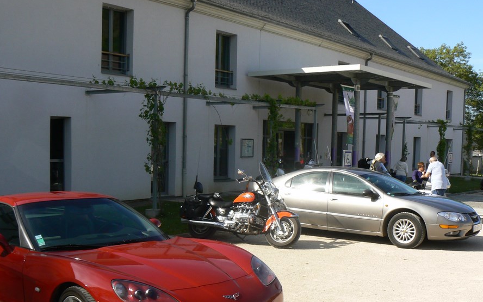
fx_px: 579
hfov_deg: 45.3
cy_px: 203
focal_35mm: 44
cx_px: 239
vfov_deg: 29.0
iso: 80
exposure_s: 1/320
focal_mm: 6
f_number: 5.6
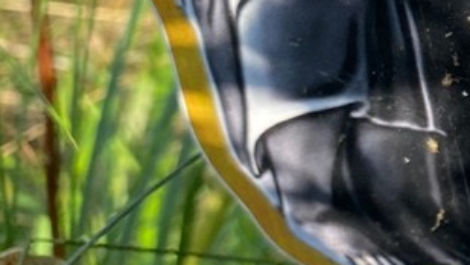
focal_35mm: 132
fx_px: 1645
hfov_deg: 14.6
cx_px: 802
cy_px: -23
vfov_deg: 9.1
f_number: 1.8
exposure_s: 1/1016
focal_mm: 4.25
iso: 32
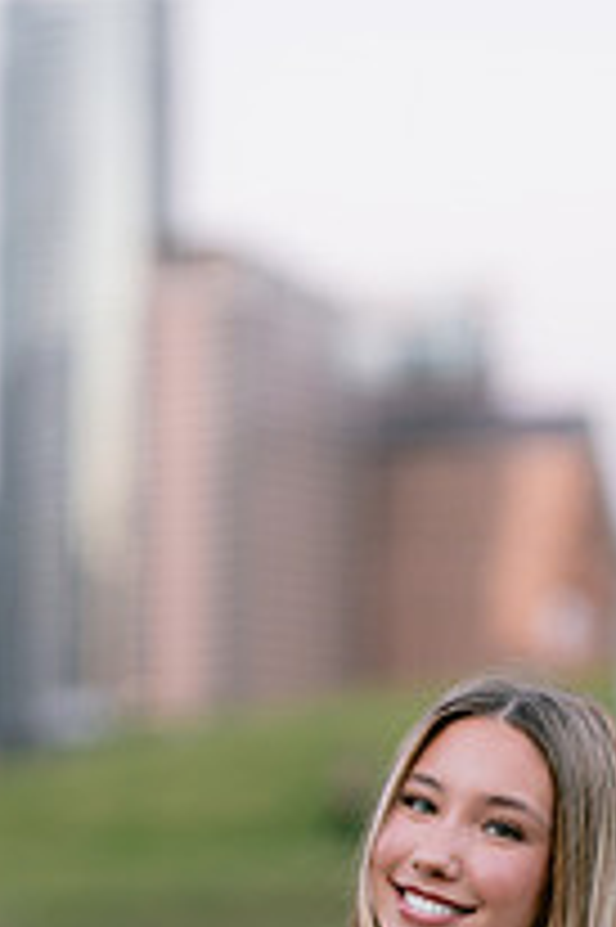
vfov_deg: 11.0
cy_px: 936
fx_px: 4782
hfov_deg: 7.4
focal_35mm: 186
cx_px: 474
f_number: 1.8
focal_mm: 85
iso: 320
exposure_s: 1/160
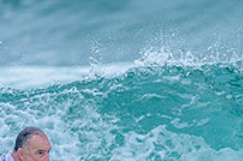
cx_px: 190
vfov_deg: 0.4
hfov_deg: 0.6
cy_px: 197
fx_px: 25056
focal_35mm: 3719
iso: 720
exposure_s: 1/2500
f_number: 6.3
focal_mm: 800
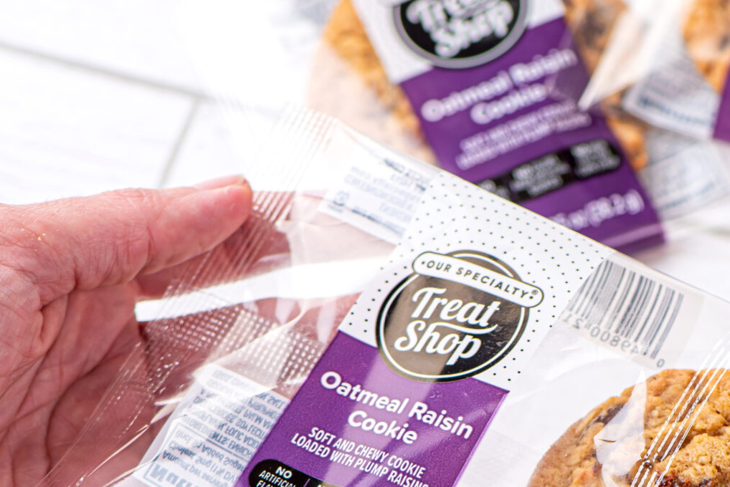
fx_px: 5356
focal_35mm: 264
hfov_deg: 7.8
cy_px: 428
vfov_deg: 5.2
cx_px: 604
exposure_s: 1/160
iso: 64
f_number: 5.6
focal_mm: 105
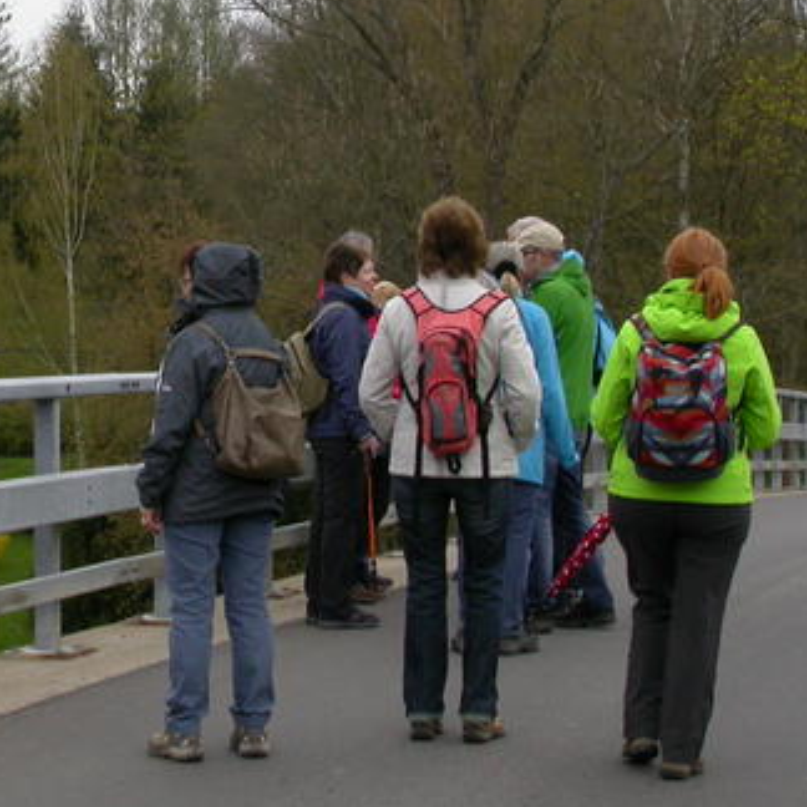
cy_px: 219
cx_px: 65
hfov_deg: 17.8
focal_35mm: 96
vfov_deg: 18.0
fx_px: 2532
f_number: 5.4
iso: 100
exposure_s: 1/256
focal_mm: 11.5
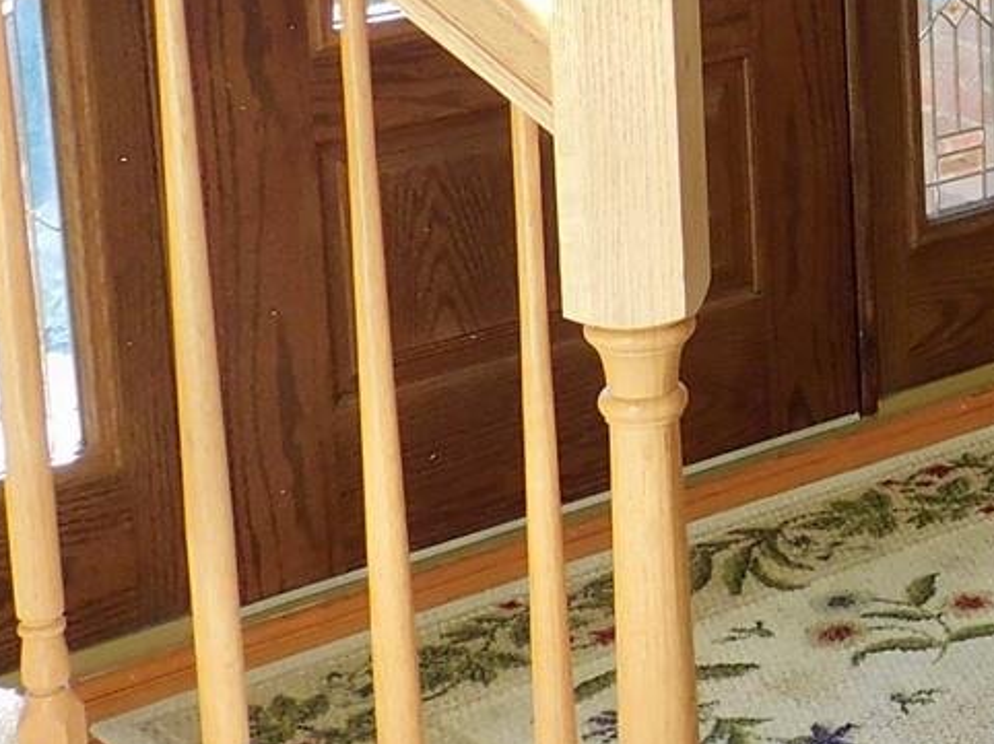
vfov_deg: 14.2
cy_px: -87
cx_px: 1371
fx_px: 2927
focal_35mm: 102
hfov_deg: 17.8
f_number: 3.3
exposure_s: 1/60
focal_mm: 4.3
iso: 125
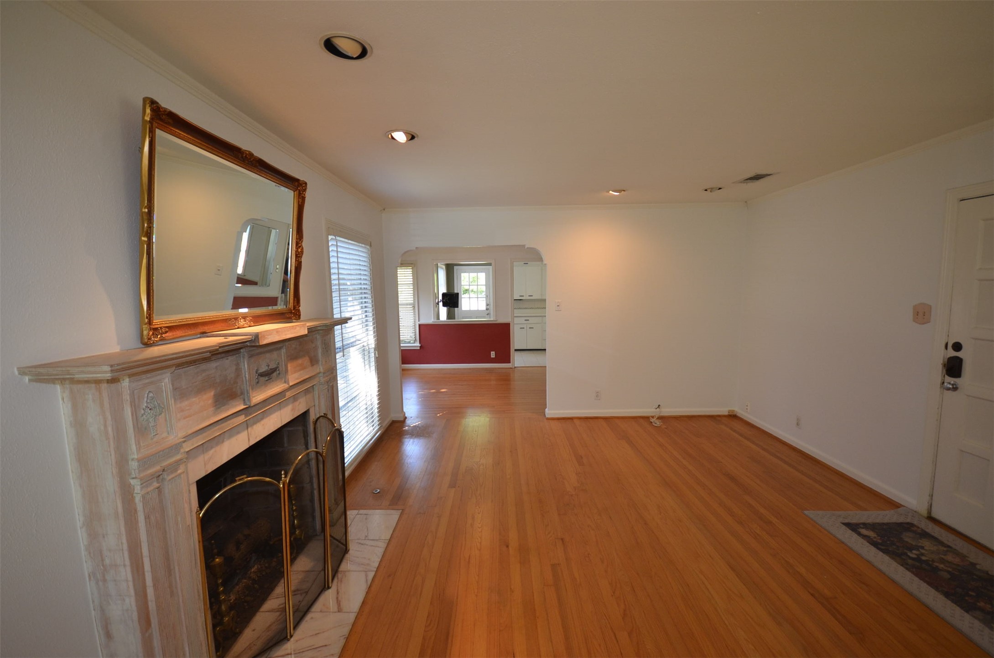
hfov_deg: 100.5
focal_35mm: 15
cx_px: 497
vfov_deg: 77.1
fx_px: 413
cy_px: 329
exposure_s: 1/60
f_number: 4
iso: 450
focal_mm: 10
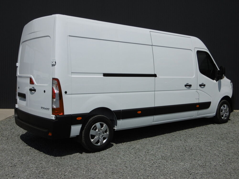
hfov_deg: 49.0
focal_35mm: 38
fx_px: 262
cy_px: 90
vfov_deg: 37.7
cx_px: 120
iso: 100
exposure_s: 1/640
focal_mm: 6.8
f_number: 9.3
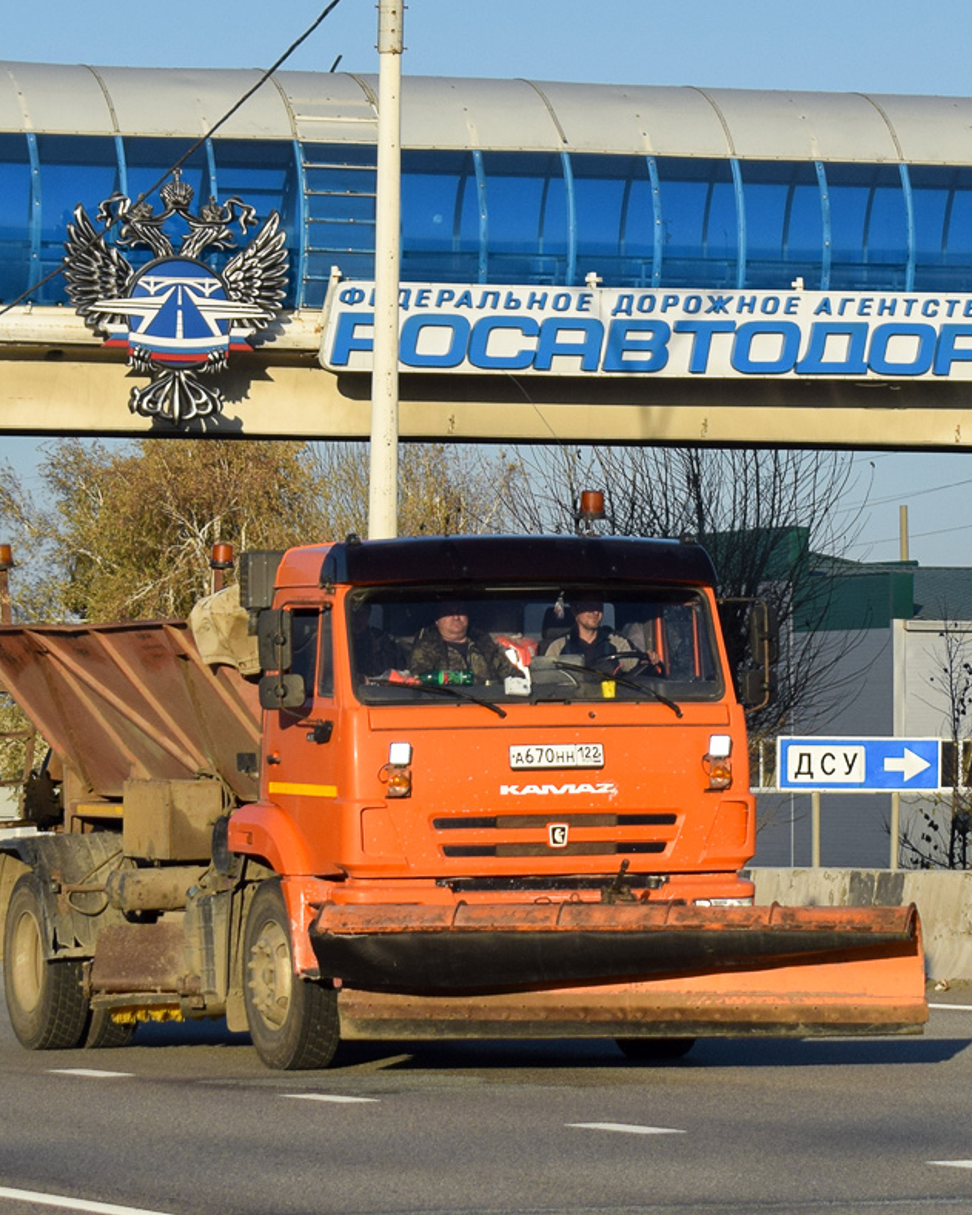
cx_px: 516
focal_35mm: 118
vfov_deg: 16.3
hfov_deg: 13.1
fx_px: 4234
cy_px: 604
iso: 200
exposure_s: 1/1000
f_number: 7.1
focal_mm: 55
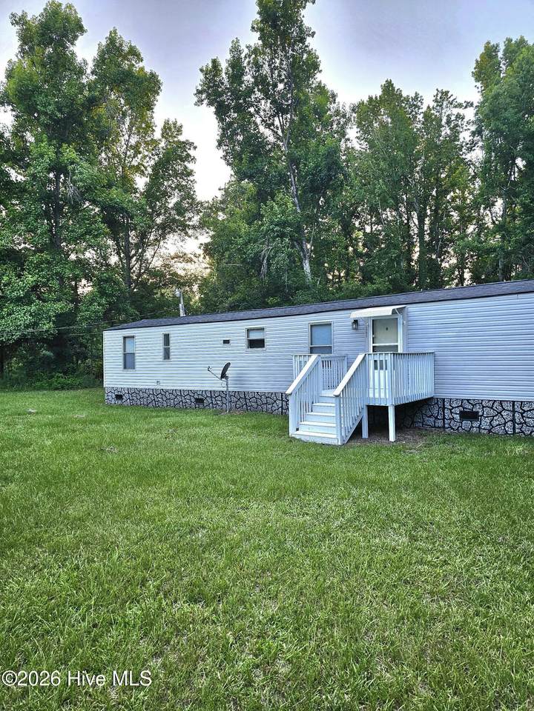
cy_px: 356
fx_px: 473
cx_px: 267
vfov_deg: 73.9
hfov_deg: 58.9
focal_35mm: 23
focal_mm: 6.3
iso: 16
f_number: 1.7
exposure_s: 1/120
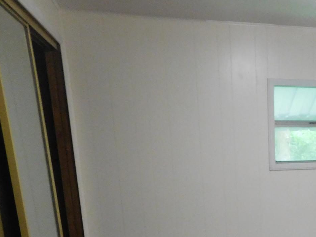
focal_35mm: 50
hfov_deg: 34.4
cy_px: 240
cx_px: 324
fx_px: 457
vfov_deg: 27.4
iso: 400
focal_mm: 4
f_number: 3
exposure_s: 1/30
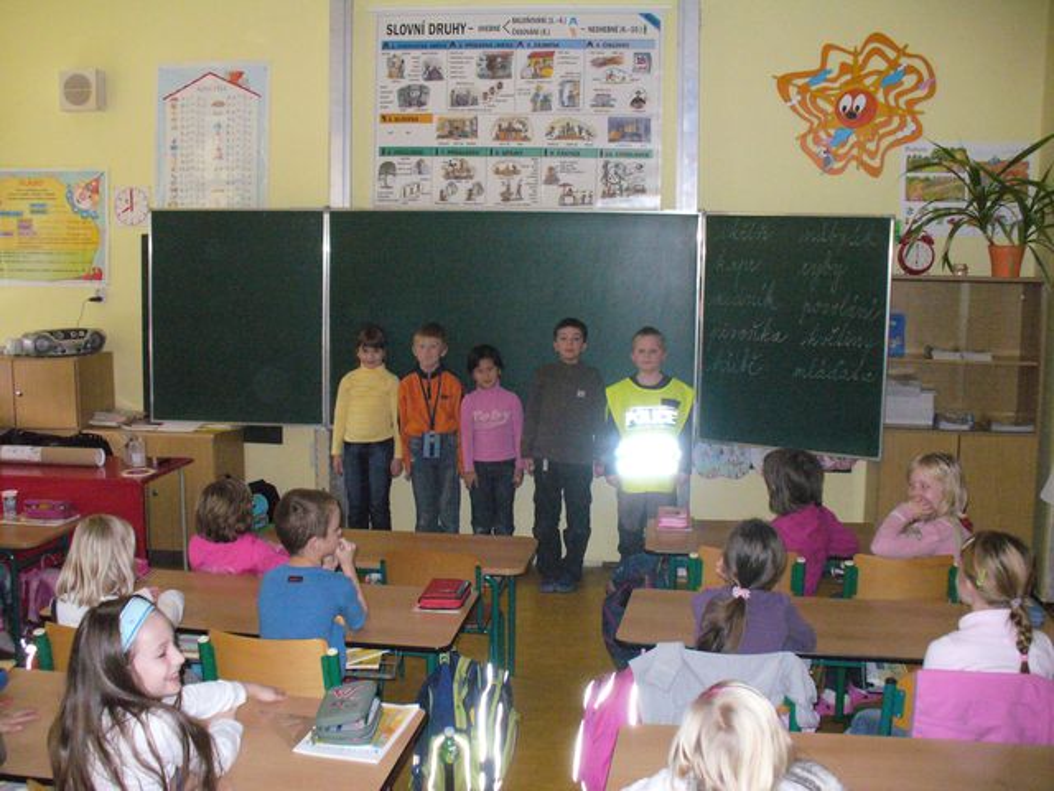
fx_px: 1127
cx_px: 527
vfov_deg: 38.7
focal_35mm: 37
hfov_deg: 50.1
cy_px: 396
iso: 400
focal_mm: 6.1
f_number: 2.8
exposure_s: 1/30
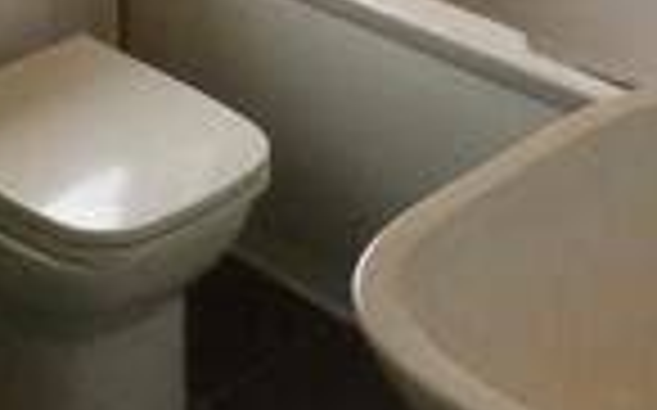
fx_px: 1646
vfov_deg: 13.3
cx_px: 256
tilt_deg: -17.4
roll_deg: -0.7
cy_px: -219
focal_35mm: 92
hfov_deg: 22.5
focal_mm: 4.15
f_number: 2.2
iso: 200
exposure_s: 1/33
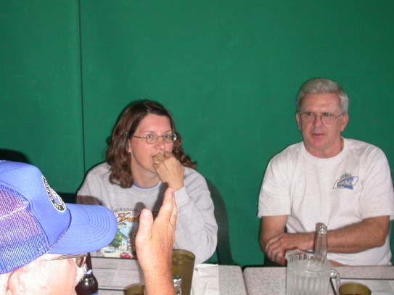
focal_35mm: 56
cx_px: 151
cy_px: 196
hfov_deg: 34.2
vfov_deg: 26.0
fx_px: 637
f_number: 2.6
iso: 200
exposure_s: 1/60
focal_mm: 7.85
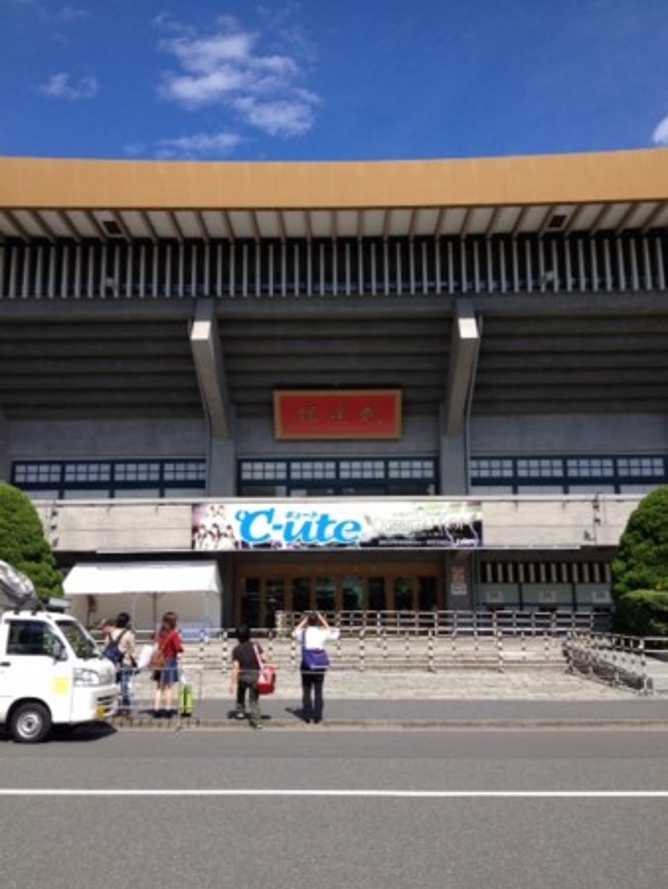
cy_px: 444
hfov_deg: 40.7
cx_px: 334
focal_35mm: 35
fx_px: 900
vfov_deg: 52.6
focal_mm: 4.28
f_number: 2.4
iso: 50
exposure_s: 1/1493
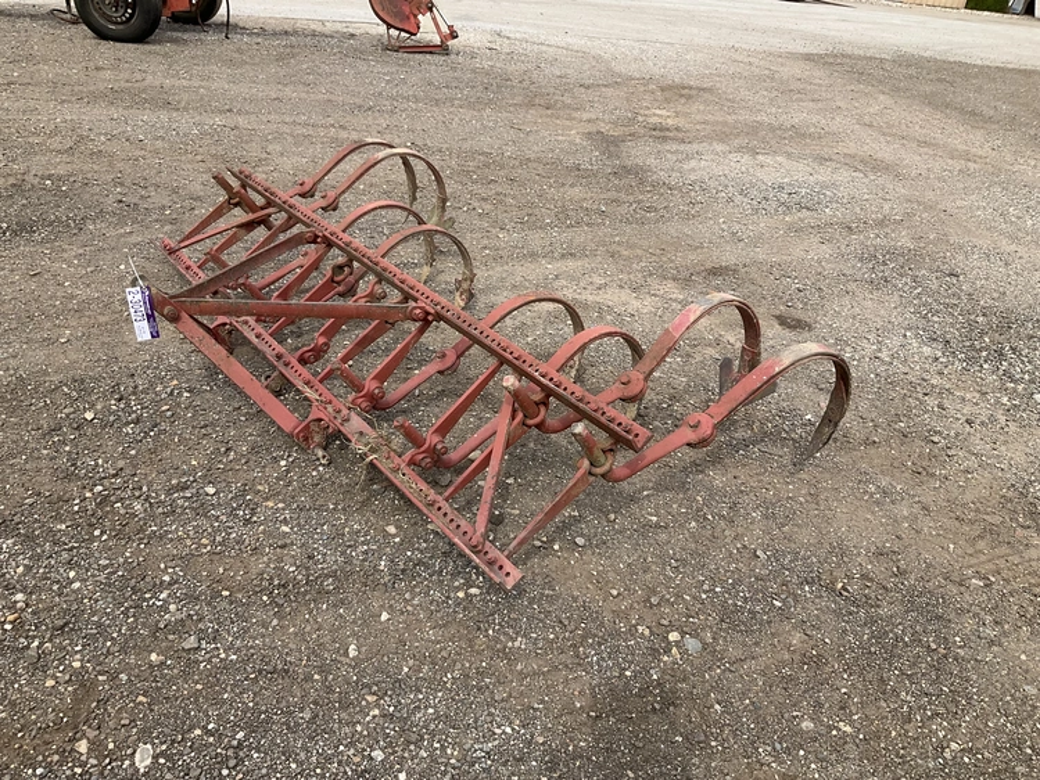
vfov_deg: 48.3
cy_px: 390
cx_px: 520
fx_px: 872
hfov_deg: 61.6
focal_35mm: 29
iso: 25
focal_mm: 3
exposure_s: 1/1055
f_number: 1.8
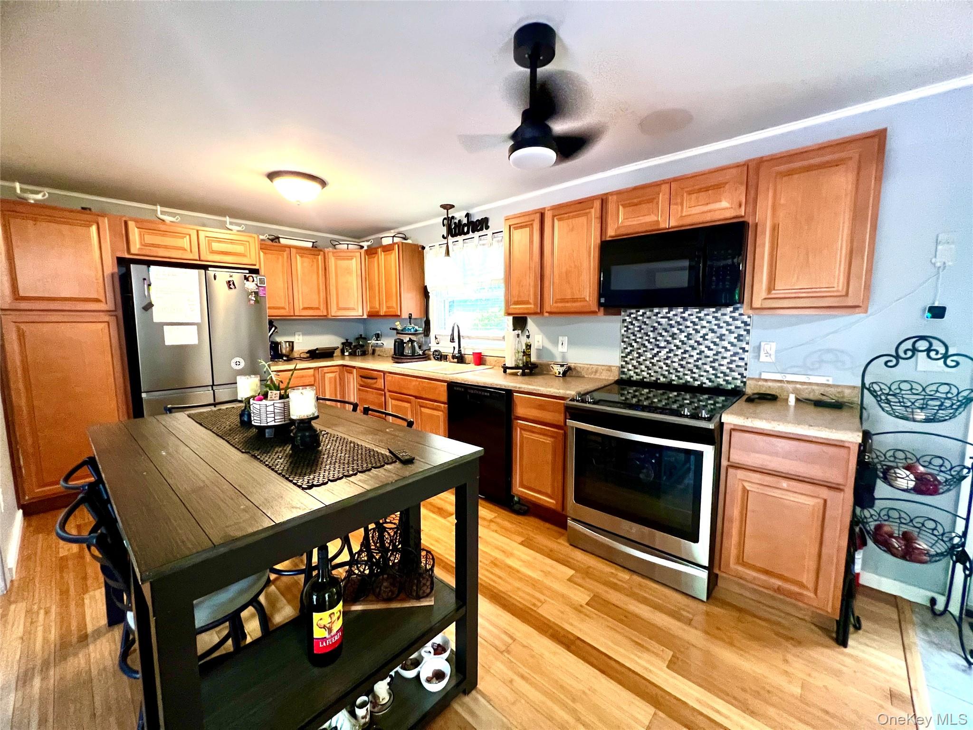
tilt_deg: -7.5
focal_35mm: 13
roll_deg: +0.1
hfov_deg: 106.2
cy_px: 365
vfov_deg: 89.9
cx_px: 486
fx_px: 365
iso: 400
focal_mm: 1.57
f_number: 1.8
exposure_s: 1/60
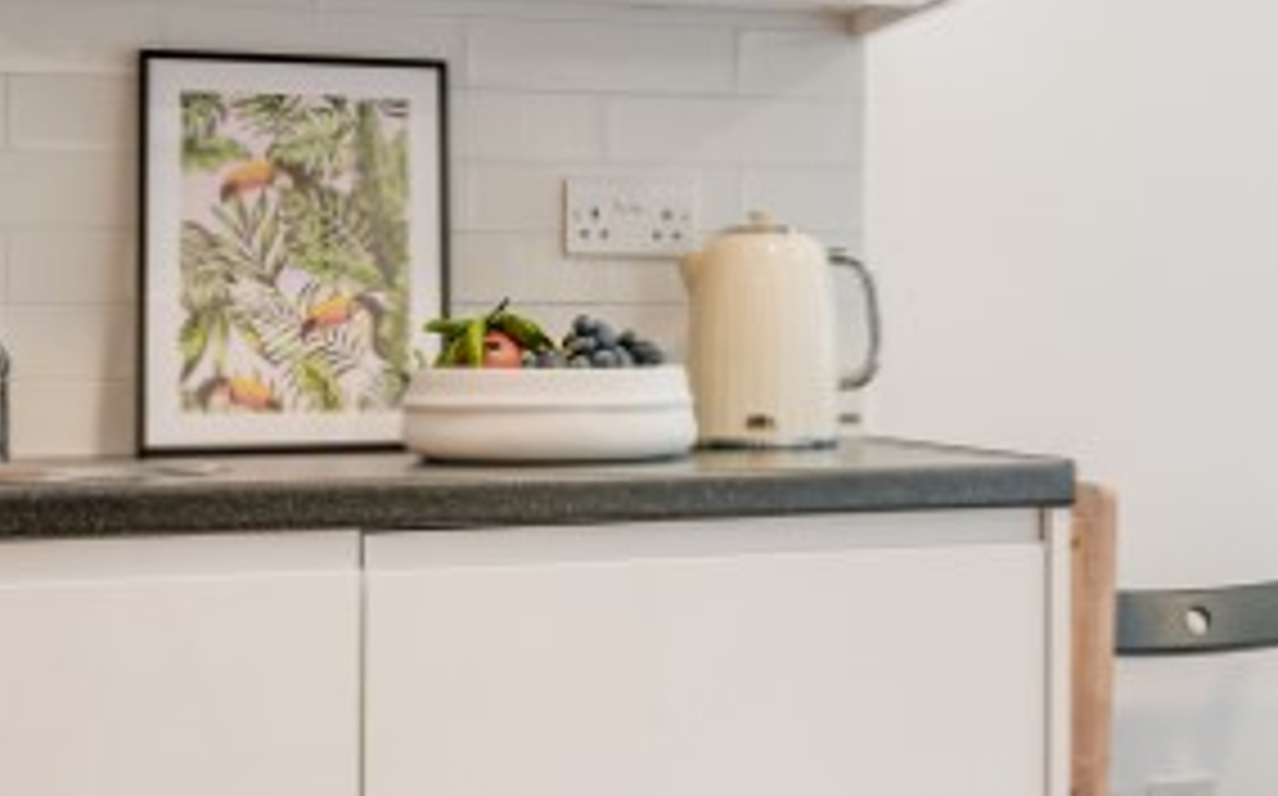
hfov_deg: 32.1
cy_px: 468
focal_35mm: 62
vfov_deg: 20.9
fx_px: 2158
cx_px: 1024
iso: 400
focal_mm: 24
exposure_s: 1/6
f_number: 8
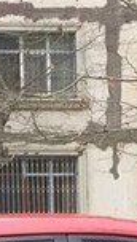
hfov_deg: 8.9
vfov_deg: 14.6
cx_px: 100
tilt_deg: -8.1
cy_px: 362
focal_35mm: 137
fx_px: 881
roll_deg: +1.3
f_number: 2.2
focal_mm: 4.15
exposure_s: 1/33
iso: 50
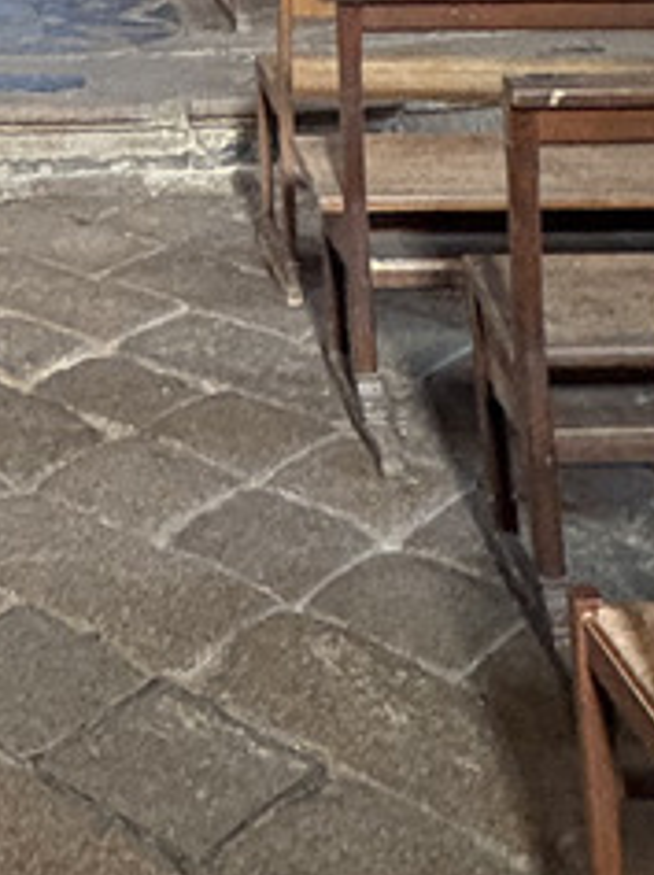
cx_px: -30
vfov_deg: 17.9
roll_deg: +0.8
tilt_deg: +18.8
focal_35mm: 71
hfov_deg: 19.9
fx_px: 1793
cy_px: -919
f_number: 2.2
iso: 1000
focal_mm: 2.22
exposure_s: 1/47
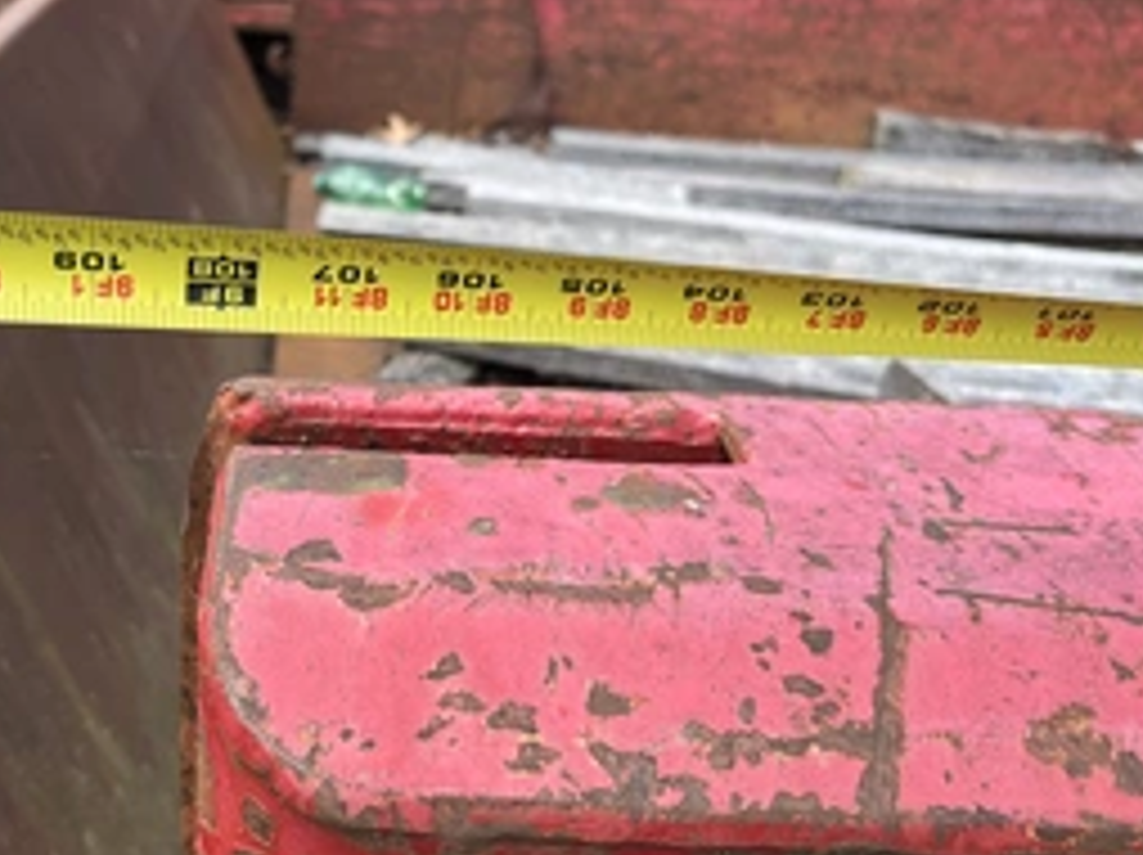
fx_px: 1353
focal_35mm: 41
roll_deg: -1.3
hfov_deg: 44.4
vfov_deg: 35.0
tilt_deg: -23.0
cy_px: 346
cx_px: 297
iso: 50
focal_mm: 5.1
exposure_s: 1/1140
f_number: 1.6
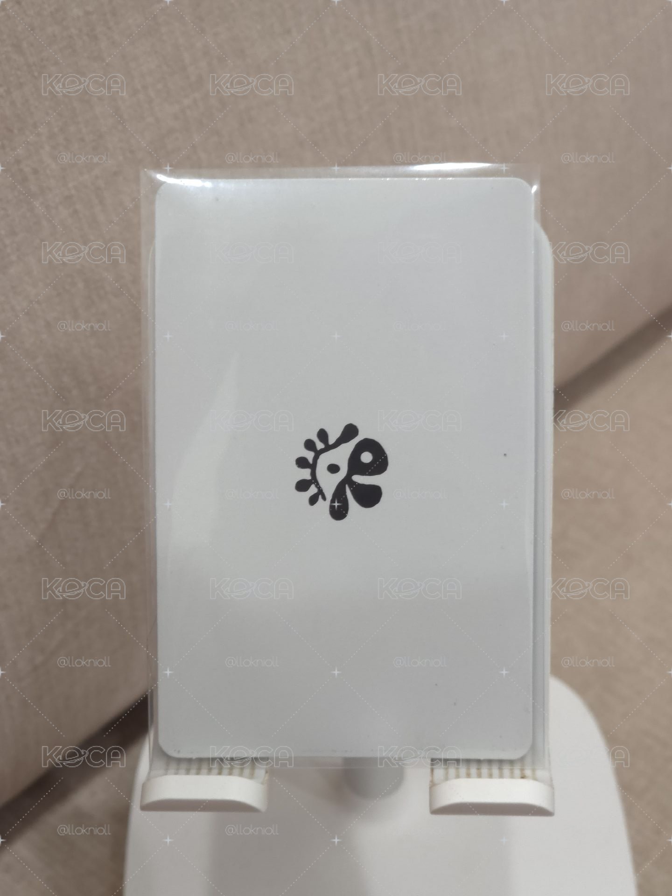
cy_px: 448
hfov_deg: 21.3
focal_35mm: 69
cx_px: 336
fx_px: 1786
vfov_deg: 28.2
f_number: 2.4
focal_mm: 7
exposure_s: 1/30
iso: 125
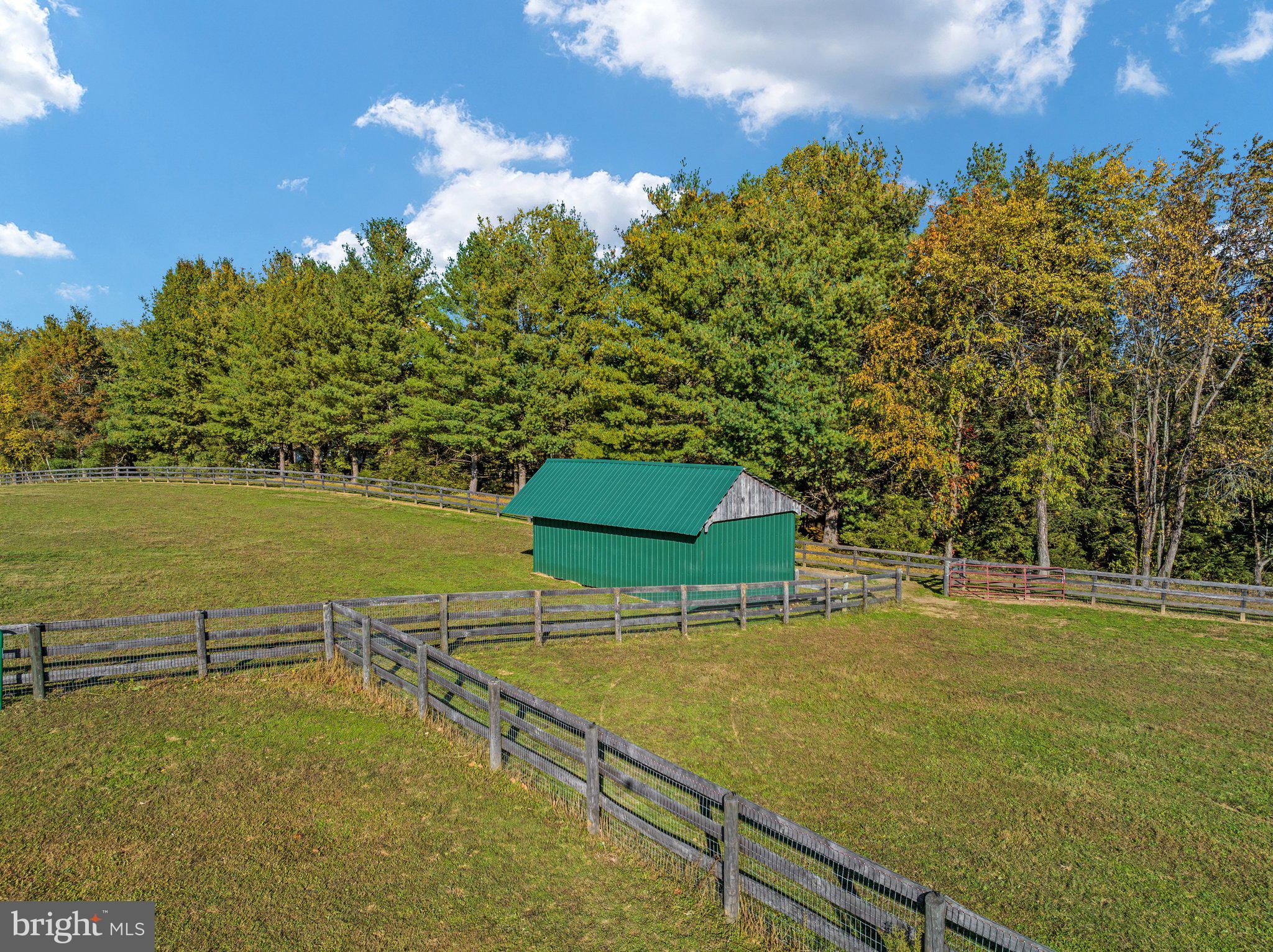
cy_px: 476
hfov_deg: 71.6
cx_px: 636
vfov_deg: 56.8
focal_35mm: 24
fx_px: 882
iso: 100
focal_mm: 12.29
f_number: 4
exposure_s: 1/240
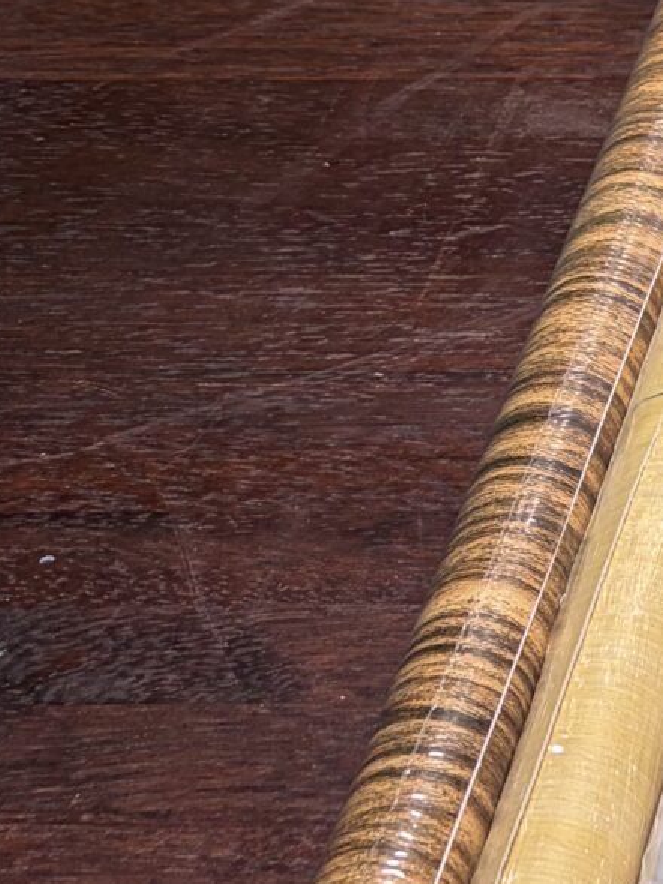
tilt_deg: -29.8
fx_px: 2885
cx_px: 1310
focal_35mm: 113
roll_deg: -0.4
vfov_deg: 16.7
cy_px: -177
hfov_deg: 11.8
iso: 80
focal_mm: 5.96
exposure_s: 1/50
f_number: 1.6
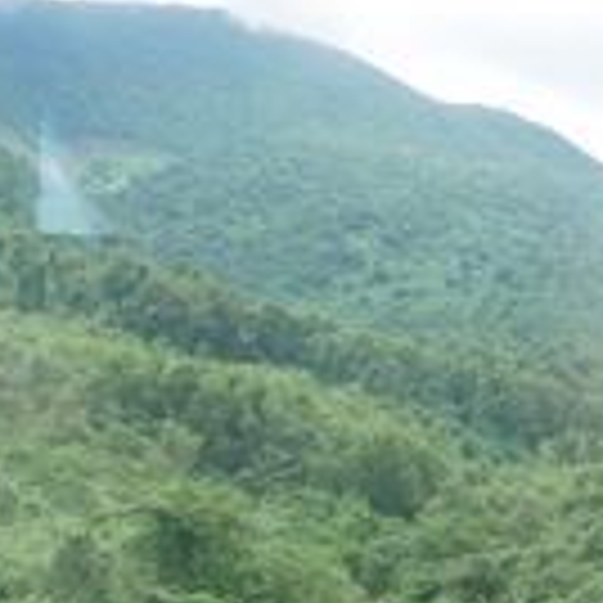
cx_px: 562
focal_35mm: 79
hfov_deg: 21.4
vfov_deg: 20.6
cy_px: 713
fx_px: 1557
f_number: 4.5
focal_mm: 12
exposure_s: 1/200
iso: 200
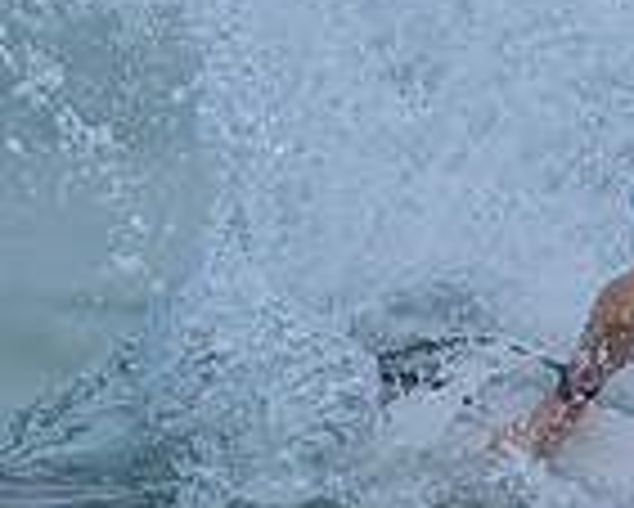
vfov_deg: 0.4
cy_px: 775
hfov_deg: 0.5
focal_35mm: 4233
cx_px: 1429
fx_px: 79483
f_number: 6.3
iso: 180
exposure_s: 1/2000
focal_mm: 800
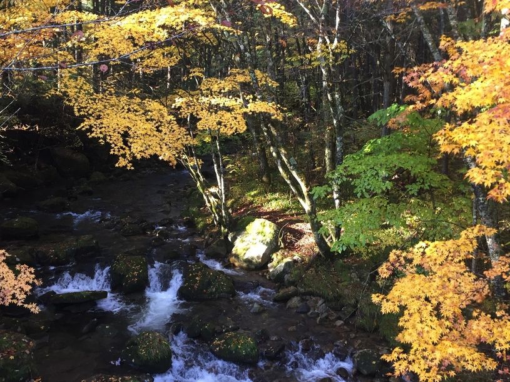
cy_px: 191
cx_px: 255
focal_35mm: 29
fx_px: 427
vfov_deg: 48.2
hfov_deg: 61.7
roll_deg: -0.4
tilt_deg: -10.5
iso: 40
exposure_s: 1/40
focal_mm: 4.15
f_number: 2.2
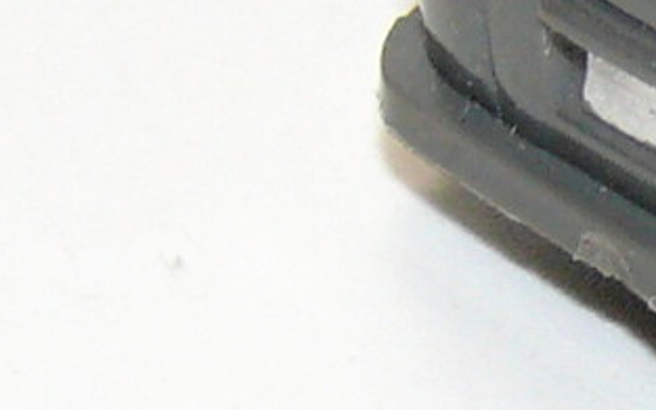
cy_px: -435
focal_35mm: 677
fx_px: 12110
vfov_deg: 1.9
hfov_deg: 3.1
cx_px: 1431
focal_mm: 14.8
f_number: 4
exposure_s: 1/30
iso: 100
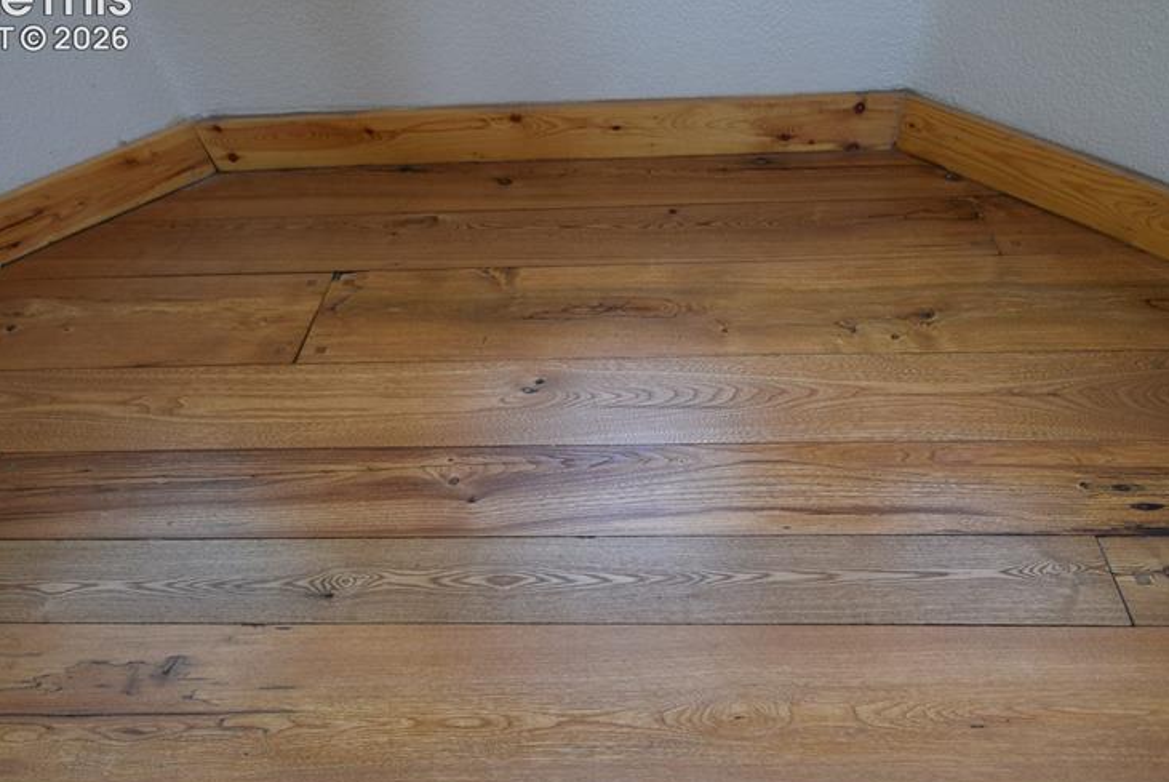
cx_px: 638
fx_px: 683
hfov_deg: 80.9
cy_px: 456
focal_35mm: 21
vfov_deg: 59.3
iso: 400
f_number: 4.5
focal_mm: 10
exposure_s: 1/80
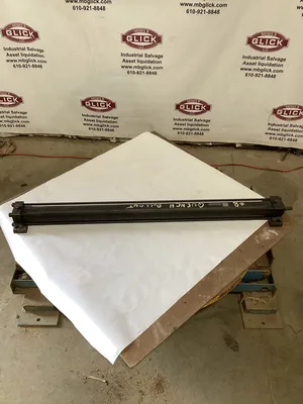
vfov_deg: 58.4
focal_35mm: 31
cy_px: 202
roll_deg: +1.2
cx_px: 152
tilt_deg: -41.8
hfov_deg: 45.4
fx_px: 362
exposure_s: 1/50
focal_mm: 3.3
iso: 100
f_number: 2.4
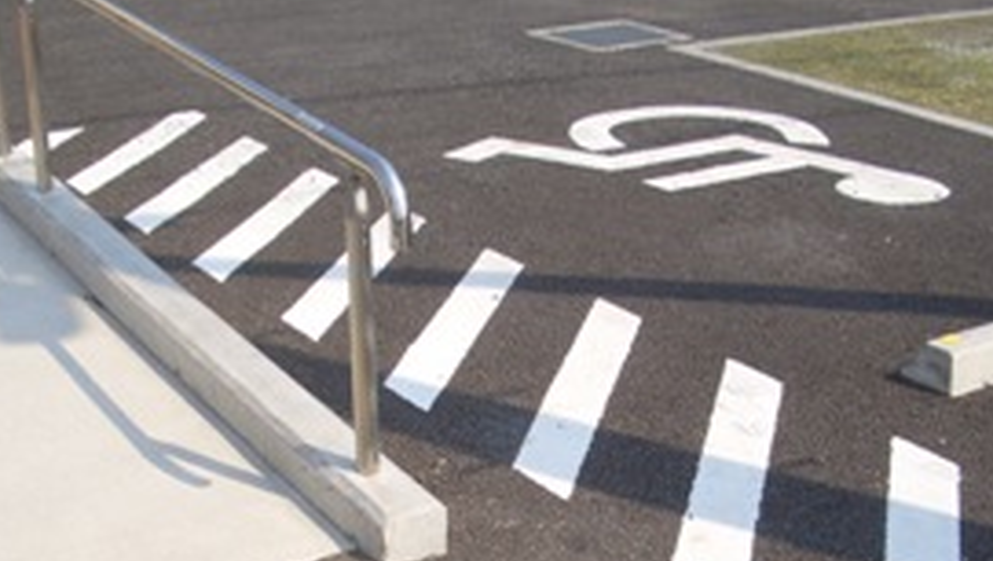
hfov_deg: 33.3
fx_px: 1660
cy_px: 491
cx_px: 509
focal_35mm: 63
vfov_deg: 18.9
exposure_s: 1/400
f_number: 4.3
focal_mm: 5.8
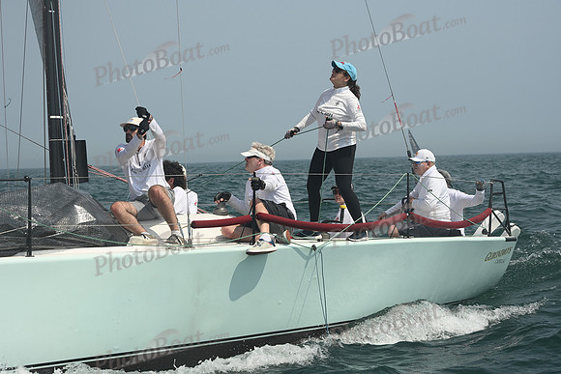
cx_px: 280
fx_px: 1527
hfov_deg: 20.8
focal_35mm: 98
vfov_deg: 14.0
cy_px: 187
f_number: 9
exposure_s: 1/1250
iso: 320
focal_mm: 98
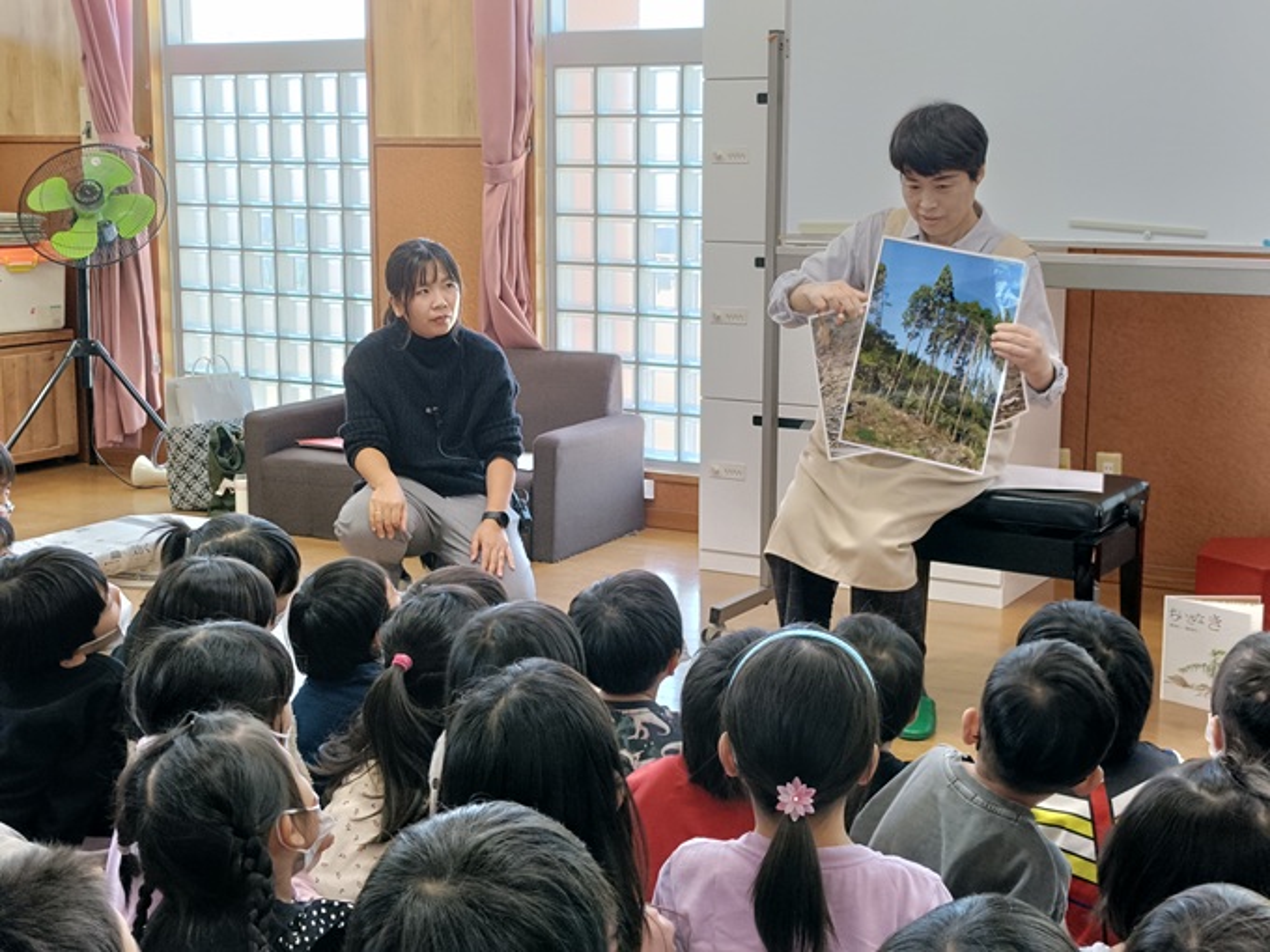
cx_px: 635
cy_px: 476
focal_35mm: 50
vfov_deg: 29.1
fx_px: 1834
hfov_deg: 38.2
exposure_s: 1/60
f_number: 1.7
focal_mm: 4.7
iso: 800
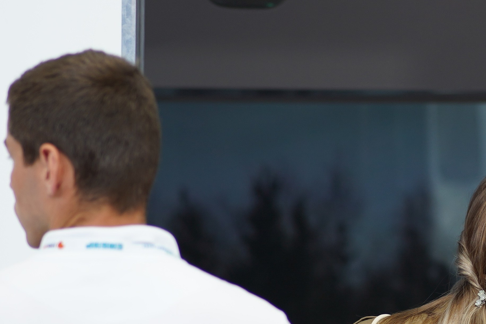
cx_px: 517
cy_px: 319
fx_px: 3672
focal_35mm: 272
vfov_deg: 5.0
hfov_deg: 7.5
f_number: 1.8
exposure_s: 1/160
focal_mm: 85
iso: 200
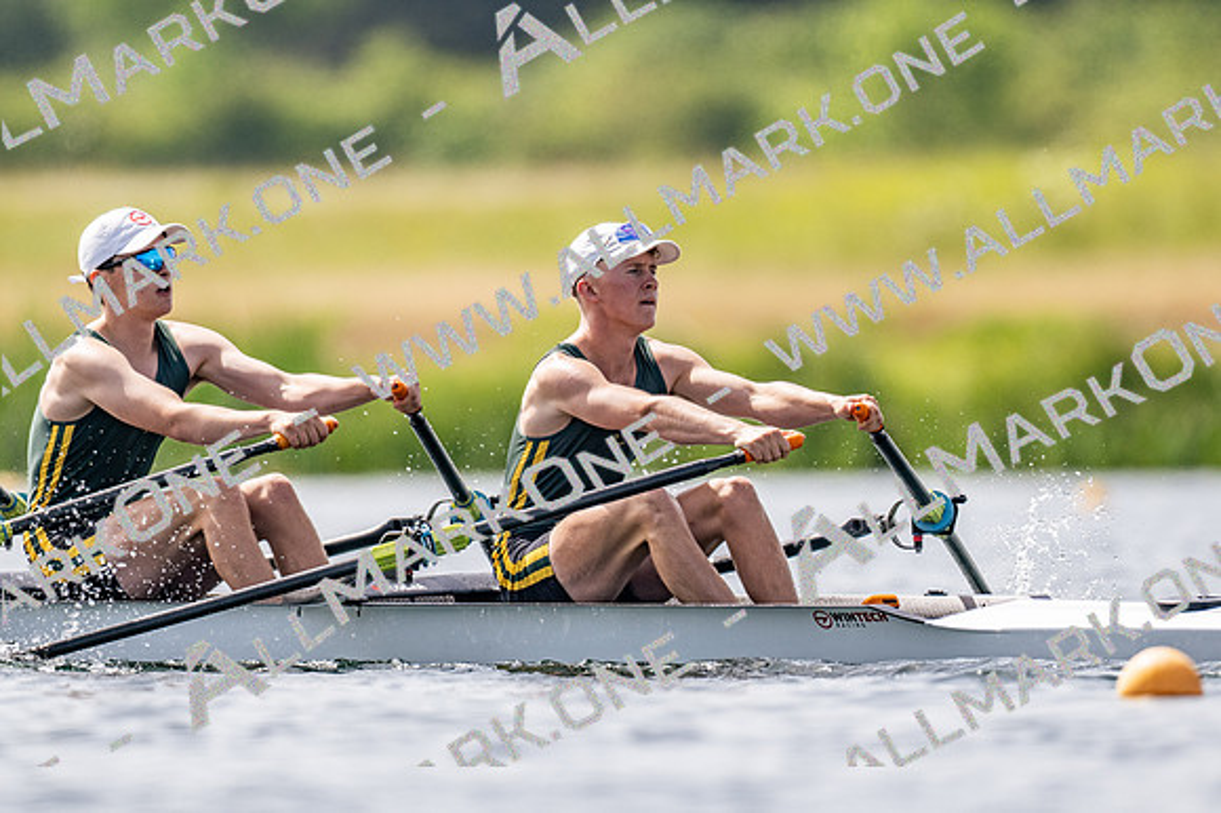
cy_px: 406
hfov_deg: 2.3
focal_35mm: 900
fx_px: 30506
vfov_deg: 1.5
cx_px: 610
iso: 200
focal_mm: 600
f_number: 4
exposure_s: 1/2500
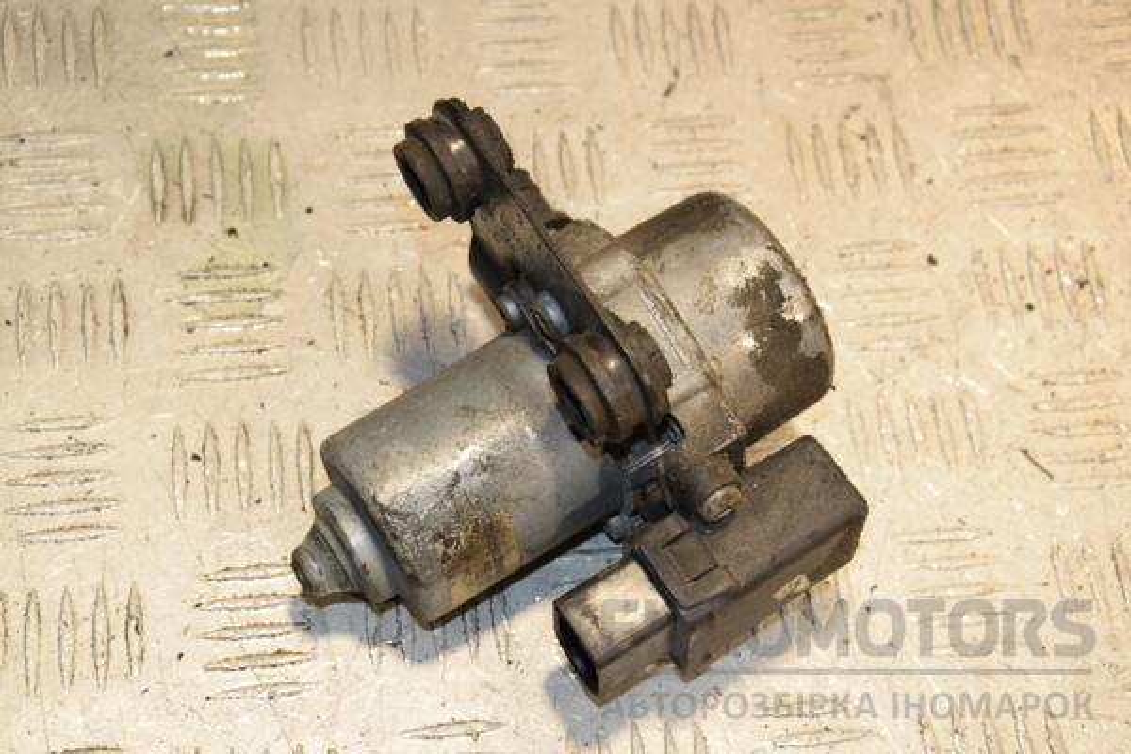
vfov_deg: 18.2
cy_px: 377
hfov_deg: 27.0
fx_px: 2356
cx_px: 566
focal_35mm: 75
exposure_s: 1/200
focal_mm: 50
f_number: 8
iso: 800
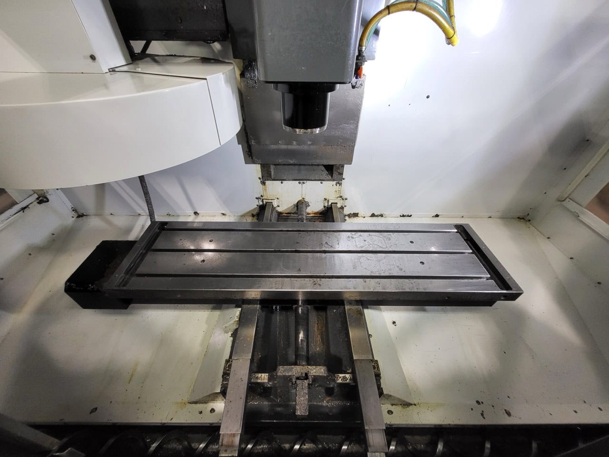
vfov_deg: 89.9
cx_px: 304
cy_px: 228
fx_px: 229
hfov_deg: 106.2
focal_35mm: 13
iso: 250
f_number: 2.2
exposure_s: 1/60
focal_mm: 1.7
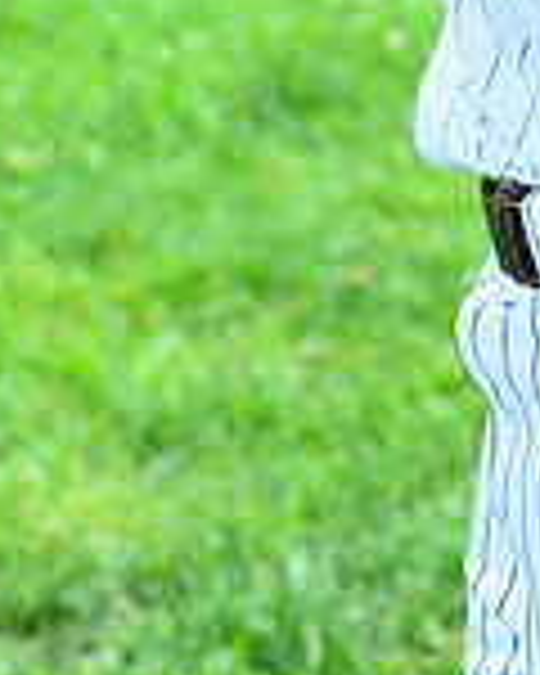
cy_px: -446
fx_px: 9809
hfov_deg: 3.1
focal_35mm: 491
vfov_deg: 3.9
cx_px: 745
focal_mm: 135
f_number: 8
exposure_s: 1/200
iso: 200
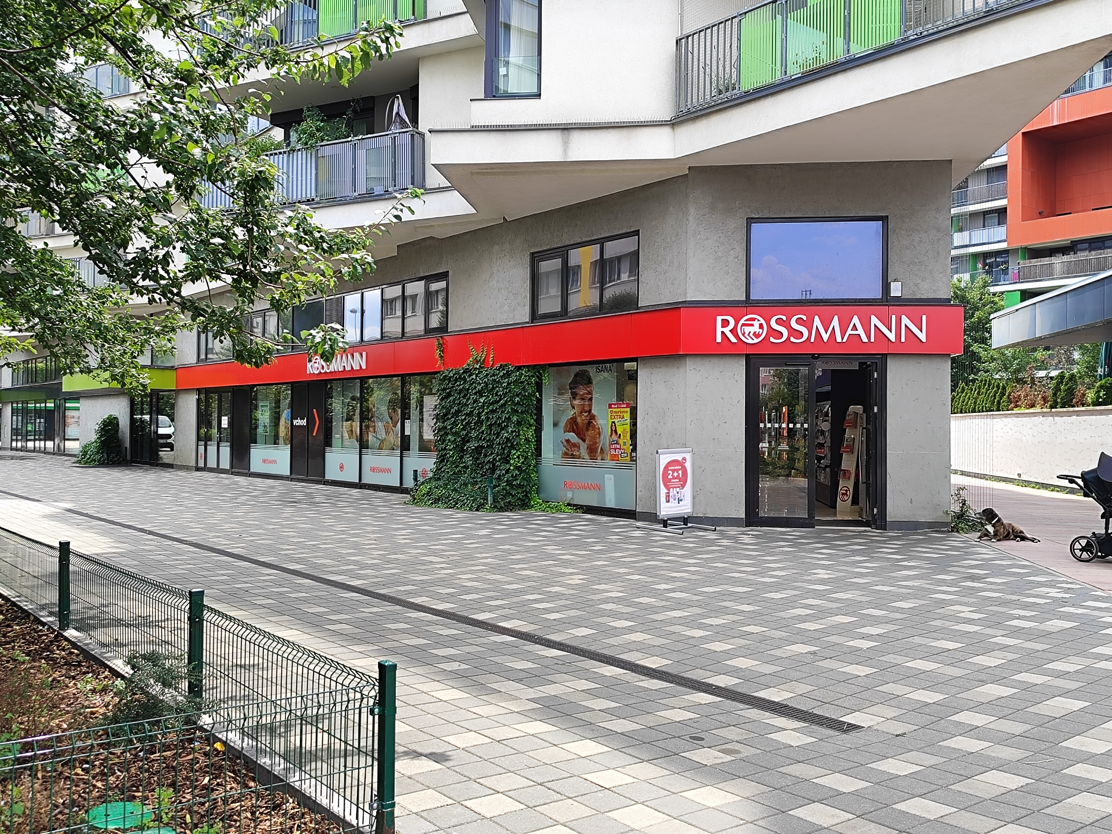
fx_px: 771
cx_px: 556
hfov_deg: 71.6
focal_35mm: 24
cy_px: 417
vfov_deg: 56.8
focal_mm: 5.89
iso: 50
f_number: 1.89
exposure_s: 1/144
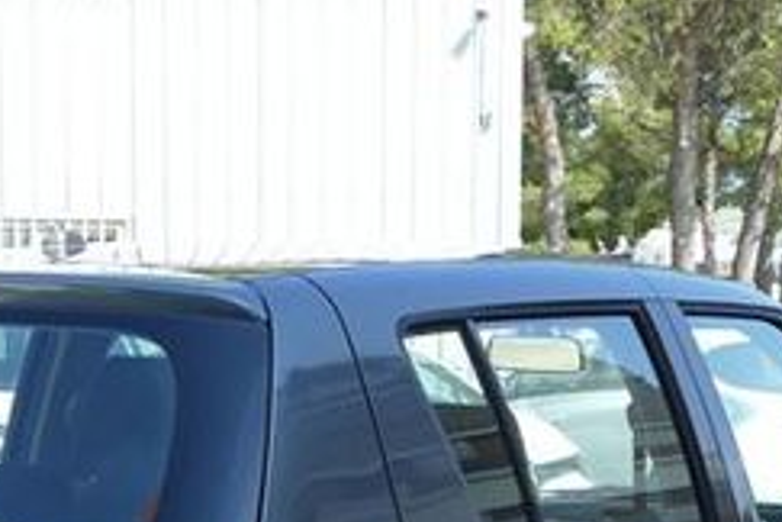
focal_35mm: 103
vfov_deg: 12.7
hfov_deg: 19.7
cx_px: 222
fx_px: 2237
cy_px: 762
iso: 125
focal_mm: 9.12
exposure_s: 1/640
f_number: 2.8
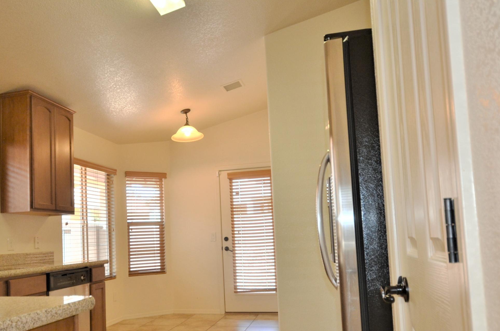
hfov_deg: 65.2
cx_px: 211
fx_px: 388
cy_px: 201
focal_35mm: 28
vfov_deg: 45.9
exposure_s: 1/80
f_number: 4.5
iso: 400
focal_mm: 12
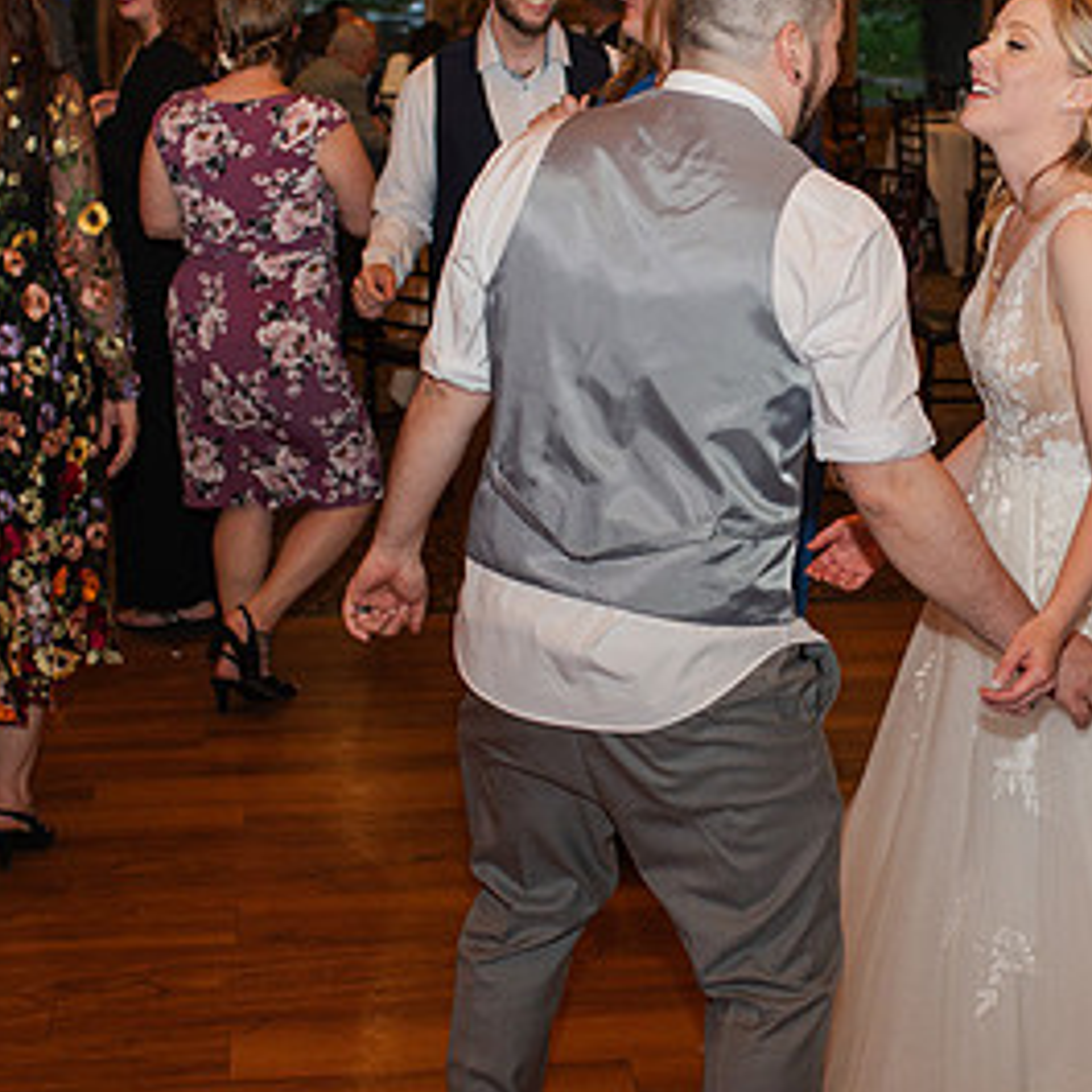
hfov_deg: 23.8
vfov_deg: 24.0
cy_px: 489
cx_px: 784
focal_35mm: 72
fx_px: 2570
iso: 800
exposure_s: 1/200
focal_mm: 35
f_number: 3.2
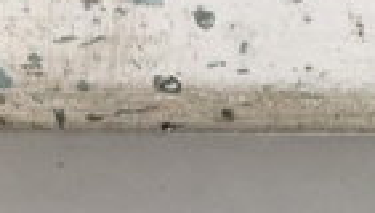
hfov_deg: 12.8
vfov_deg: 8.4
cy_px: 407
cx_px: 830
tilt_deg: -42.2
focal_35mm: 138
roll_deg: -4.3
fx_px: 1375
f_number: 1.8
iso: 32
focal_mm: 4
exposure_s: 1/33
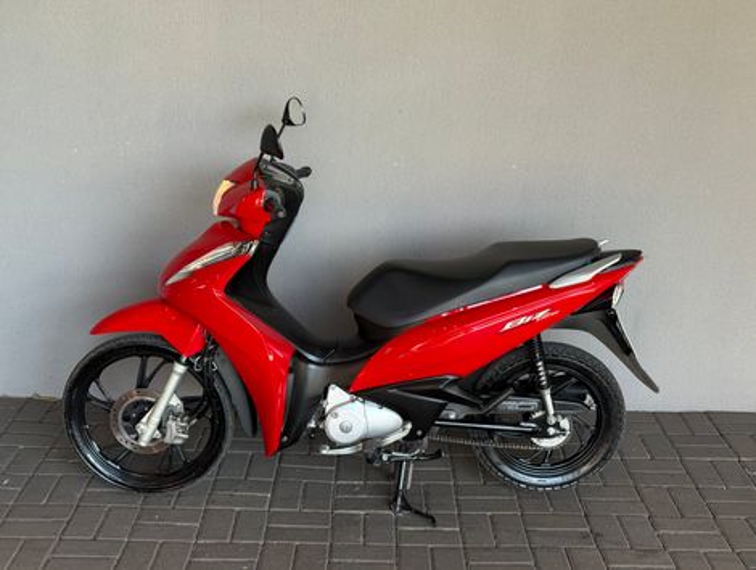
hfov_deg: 39.6
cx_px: 378
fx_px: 1050
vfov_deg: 30.3
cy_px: 285
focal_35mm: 48
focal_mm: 6.76
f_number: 1.78
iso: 125
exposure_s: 1/242
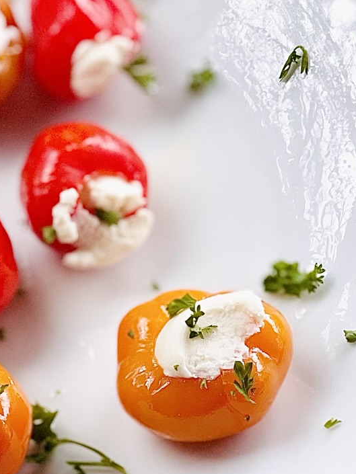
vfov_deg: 10.6
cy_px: 311
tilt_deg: -61.8
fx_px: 2550
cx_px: 83
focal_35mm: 186
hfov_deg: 8.0
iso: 100
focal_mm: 7.5
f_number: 2.2
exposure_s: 1/120
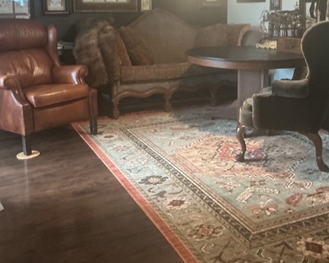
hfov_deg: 41.9
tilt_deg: -9.7
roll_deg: -0.4
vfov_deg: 33.6
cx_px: 187
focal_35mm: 44
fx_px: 428
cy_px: 73
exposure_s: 1/40
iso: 250
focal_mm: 3
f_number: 1.8
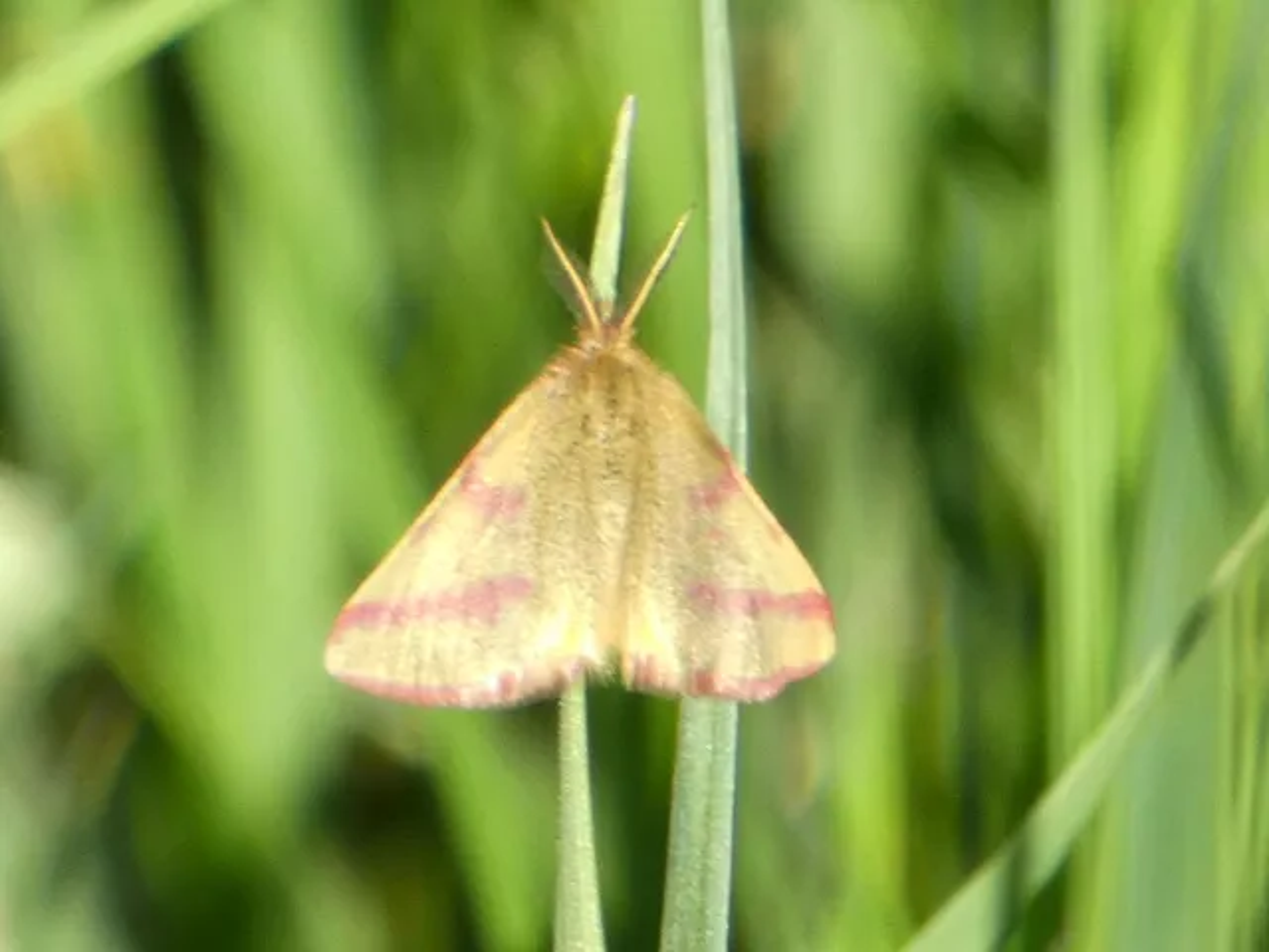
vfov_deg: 2.0
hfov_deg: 2.7
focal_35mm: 737
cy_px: 476
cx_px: 634
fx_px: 27018
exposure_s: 1/100
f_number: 5.6
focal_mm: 132.1
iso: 100
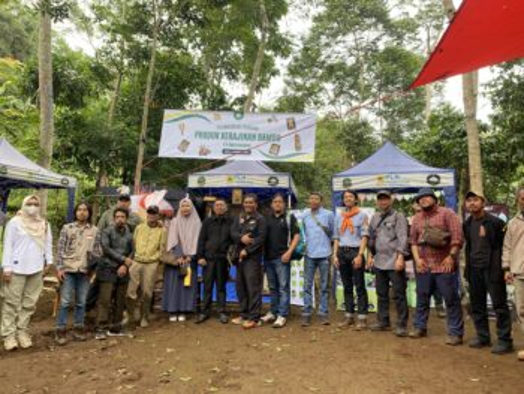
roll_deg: -2.6
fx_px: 394
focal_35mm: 26
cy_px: 197
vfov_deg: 53.1
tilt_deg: +9.6
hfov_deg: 67.3
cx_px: 262
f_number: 1.8
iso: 40
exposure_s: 1/122
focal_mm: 4.25
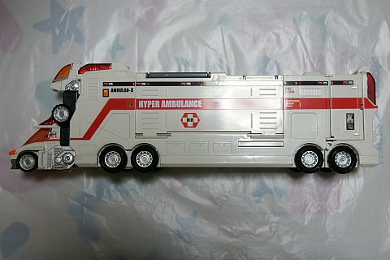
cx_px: 195
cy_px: 130
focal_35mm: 42
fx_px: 455
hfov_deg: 46.4
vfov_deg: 31.9
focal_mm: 28
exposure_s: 1/60
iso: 200
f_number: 3.2
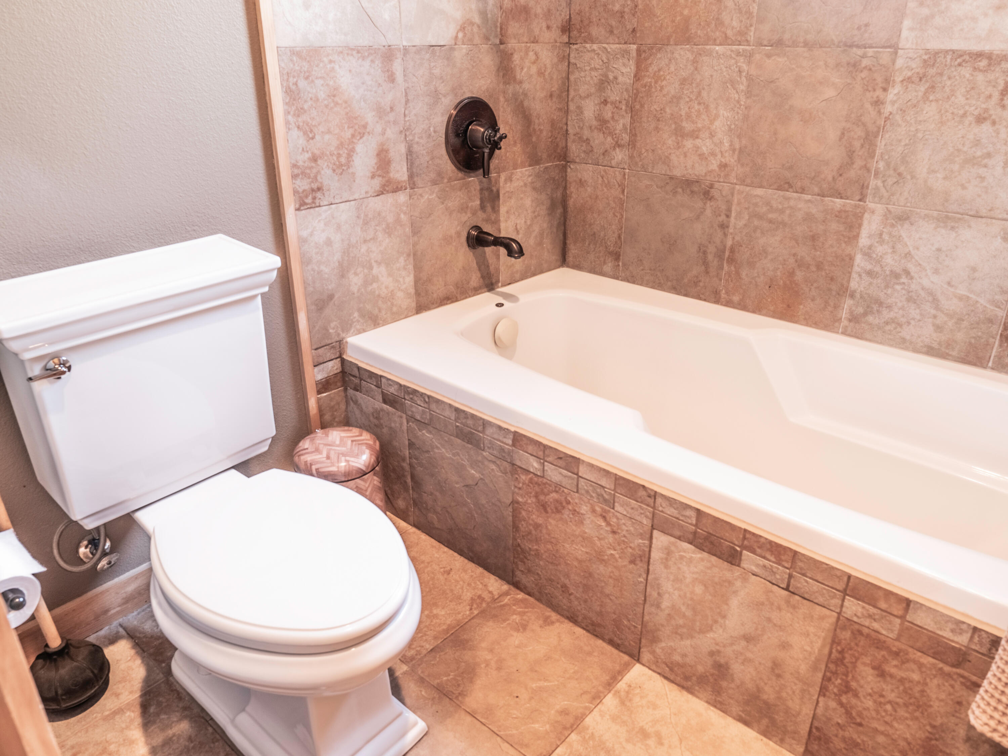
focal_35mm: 24
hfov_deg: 71.6
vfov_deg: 56.8
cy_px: 378
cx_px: 504
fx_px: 699
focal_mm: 12
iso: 200
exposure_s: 1/40
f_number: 4.5
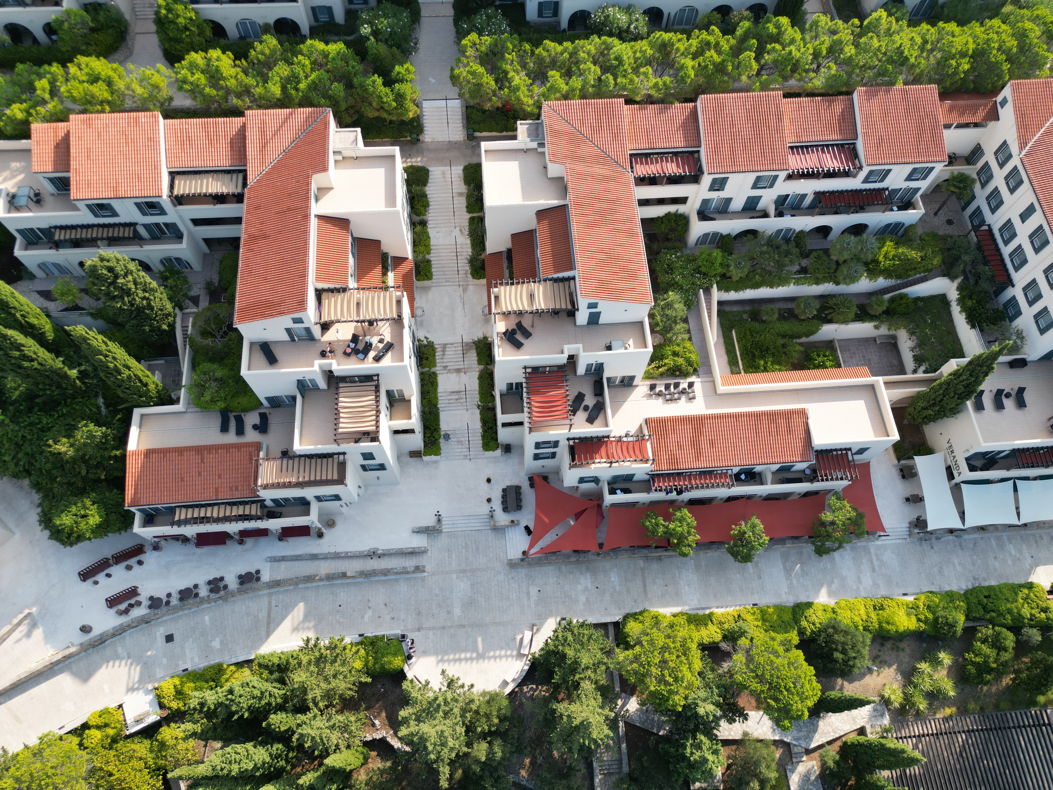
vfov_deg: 56.8
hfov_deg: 71.6
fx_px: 730
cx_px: 526
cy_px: 395
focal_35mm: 24
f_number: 1.7
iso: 200
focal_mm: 6.72
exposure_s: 1/1250
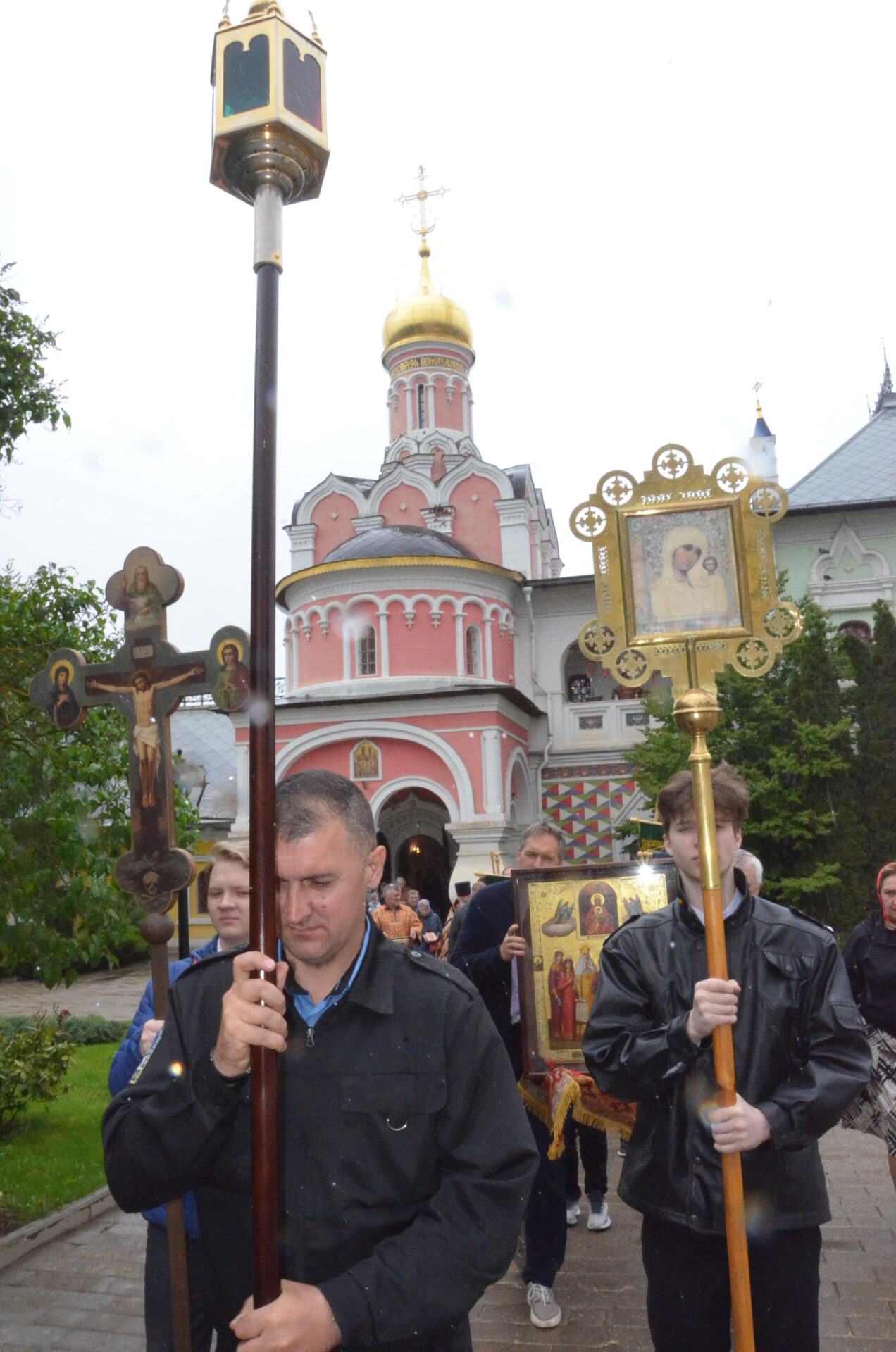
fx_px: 1012
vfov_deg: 67.5
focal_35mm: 27
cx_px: 448
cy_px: 676
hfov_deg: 47.7
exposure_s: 1/250
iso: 4500
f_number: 22
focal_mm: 18
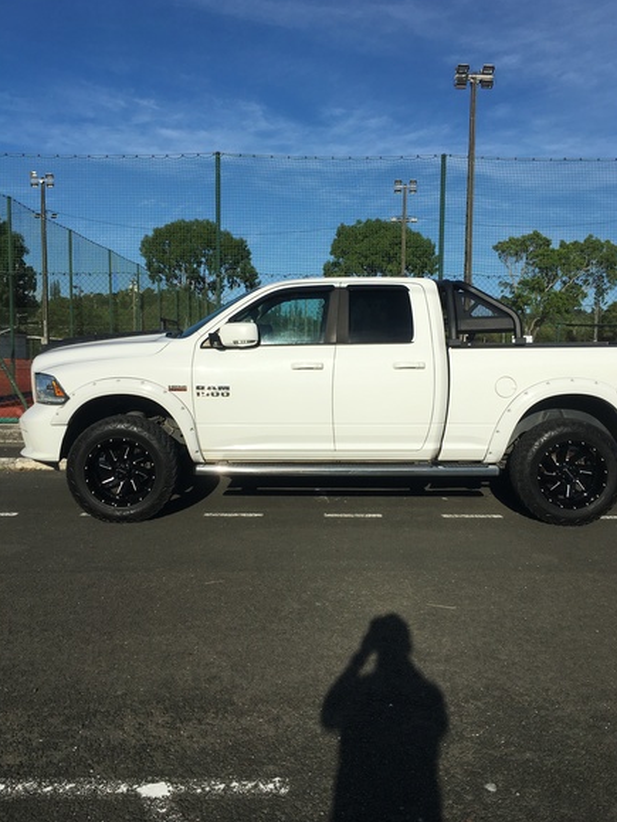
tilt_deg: -3.0
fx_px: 713
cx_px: 315
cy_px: 398
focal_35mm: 30
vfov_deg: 60.0
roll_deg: -0.8
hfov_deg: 46.8
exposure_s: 1/3344
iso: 25
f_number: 2.2
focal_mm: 4.15
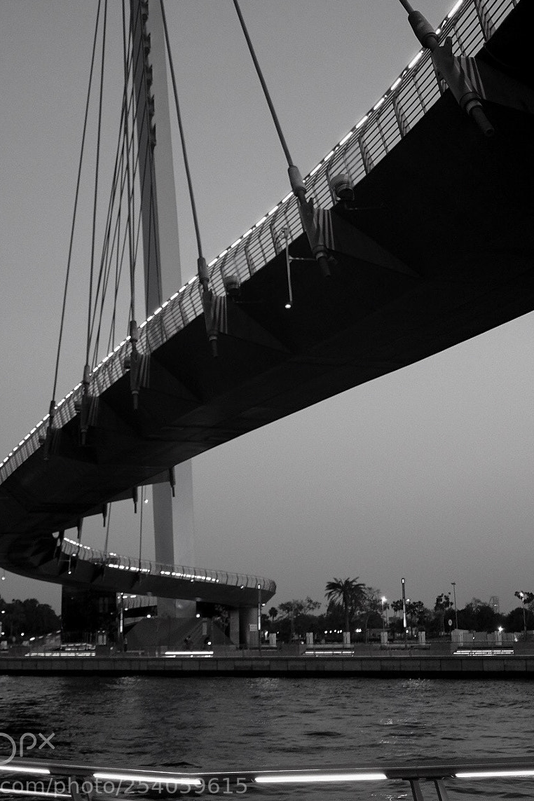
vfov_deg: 35.4
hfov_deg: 24.2
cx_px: 255
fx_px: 1246
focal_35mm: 56
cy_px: 280
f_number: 4.5
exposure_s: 1/30
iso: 800
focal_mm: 26.9
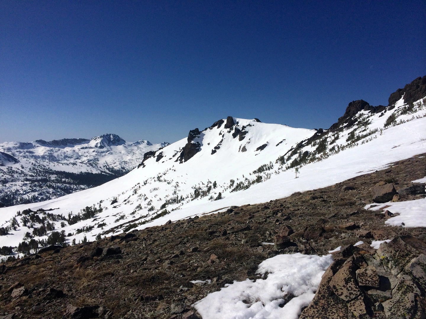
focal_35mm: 30
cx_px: 213
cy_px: 160
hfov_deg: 60.0
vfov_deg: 46.8
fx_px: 369
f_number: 2.2
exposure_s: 1/13699
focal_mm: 4.12
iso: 50
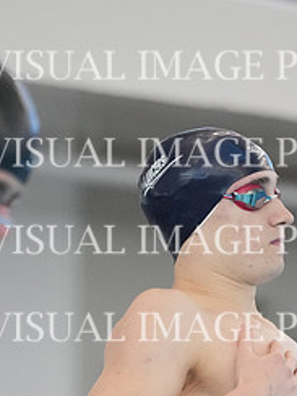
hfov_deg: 2.2
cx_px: 265
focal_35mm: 686
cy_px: 458
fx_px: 7848
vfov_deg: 2.9
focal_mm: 200
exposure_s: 1/2000
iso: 5000
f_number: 2.8
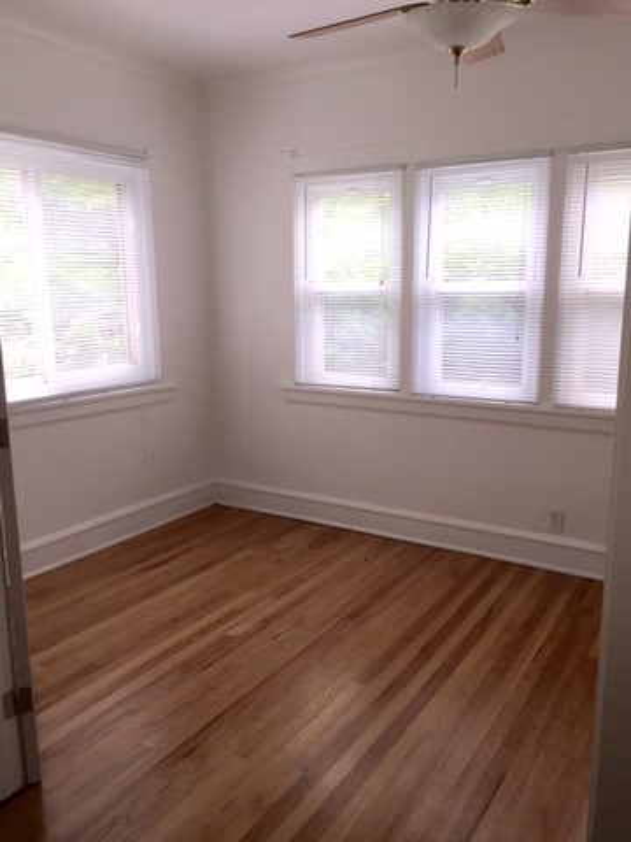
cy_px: 421
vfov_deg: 61.7
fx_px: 705
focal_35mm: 29
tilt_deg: -11.1
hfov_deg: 48.2
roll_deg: +0.0
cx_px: 316
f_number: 2.2
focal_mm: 4.15
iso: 40
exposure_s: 1/120
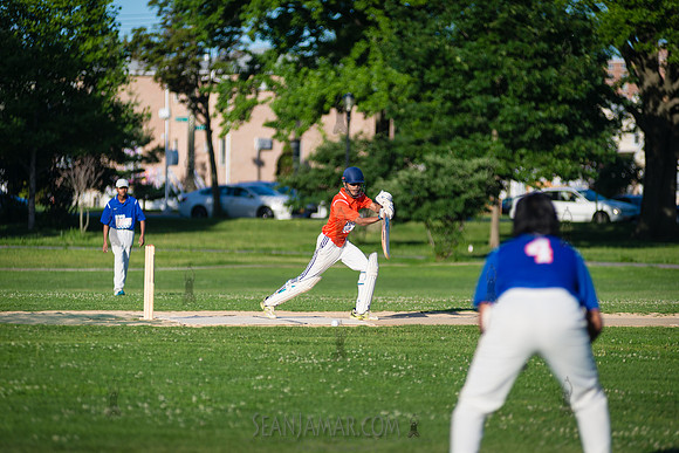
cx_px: 340
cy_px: 226
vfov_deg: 6.9
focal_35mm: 200
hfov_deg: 10.3
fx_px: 3773
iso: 200
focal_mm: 200
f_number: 2.8
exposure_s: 1/3200
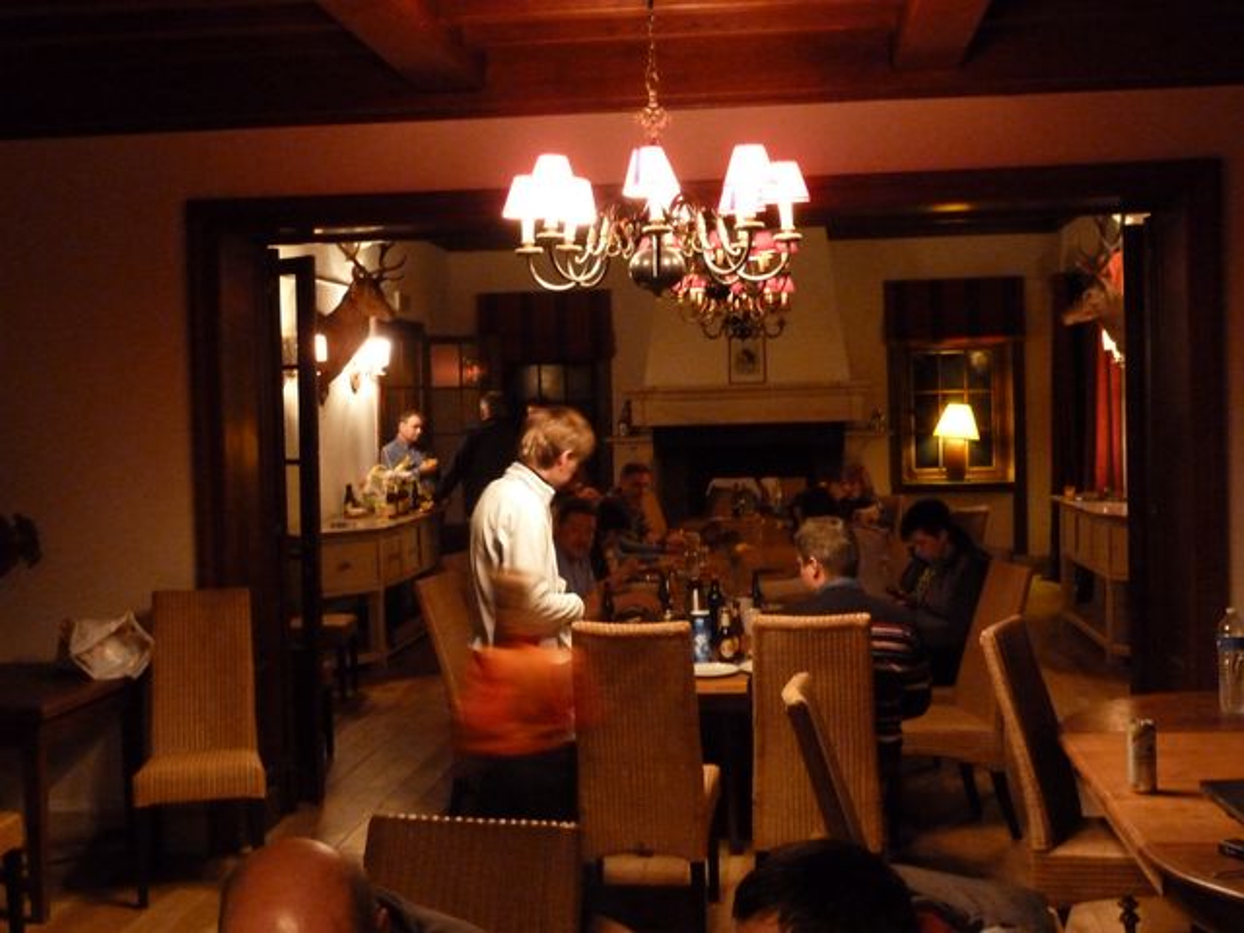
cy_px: 466
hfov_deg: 44.8
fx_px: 1509
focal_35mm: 42
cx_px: 622
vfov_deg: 34.3
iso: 800
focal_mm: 6.9
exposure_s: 1/6
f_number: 3.7
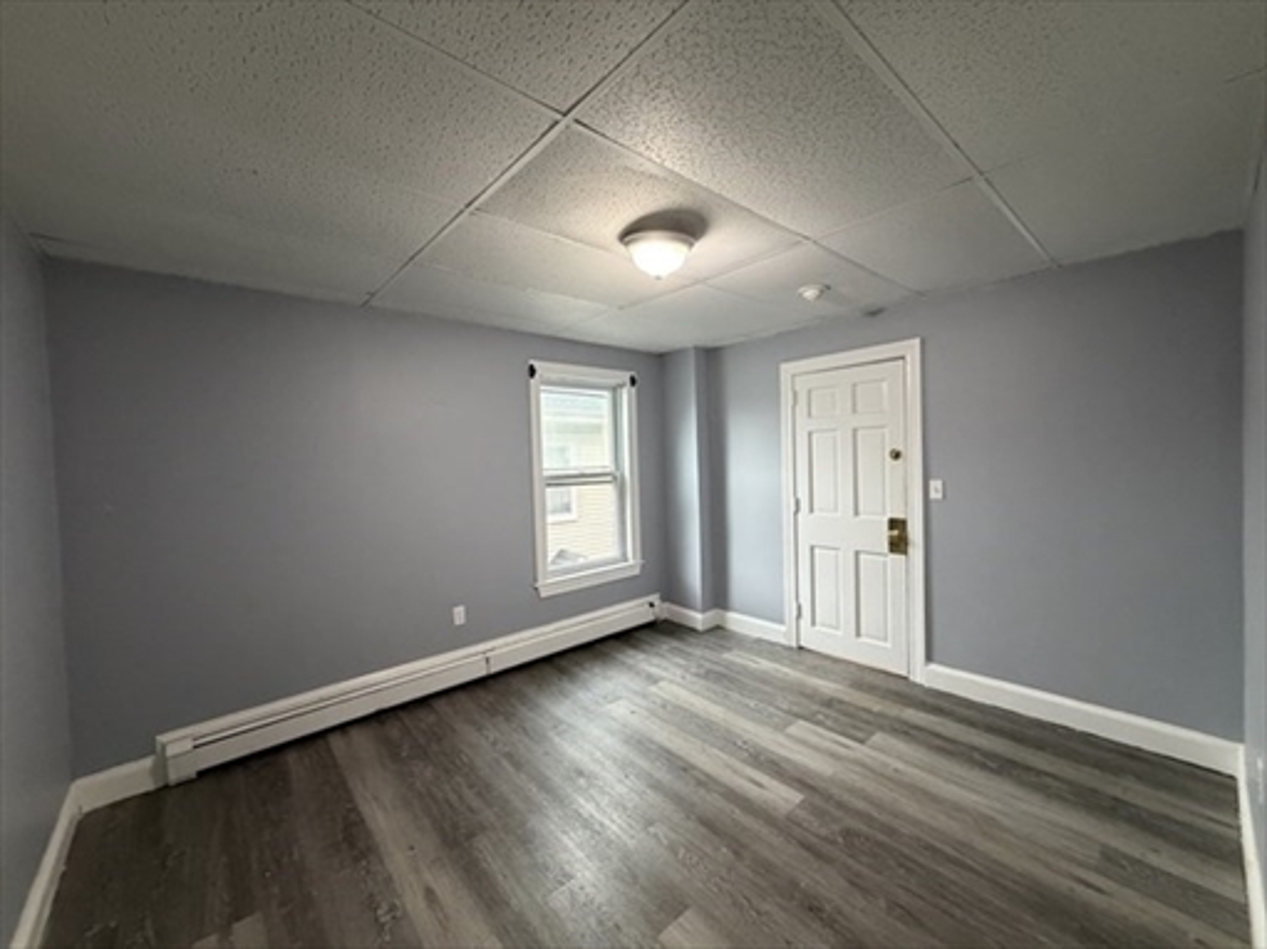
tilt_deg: -1.0
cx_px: 634
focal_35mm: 14
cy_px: 474
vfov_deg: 85.7
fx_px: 512
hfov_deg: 102.1
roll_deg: +1.3
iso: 400
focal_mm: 2.22
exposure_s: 1/60
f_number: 2.2
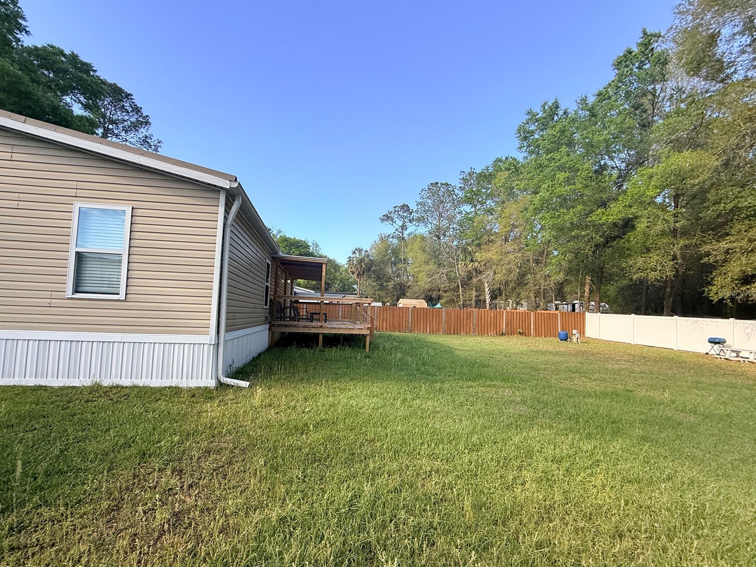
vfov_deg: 81.7
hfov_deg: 98.1
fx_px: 328
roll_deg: -1.9
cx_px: 361
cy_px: 294
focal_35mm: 15
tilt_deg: +1.8
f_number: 2.2
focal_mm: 2.22
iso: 50
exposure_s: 1/357
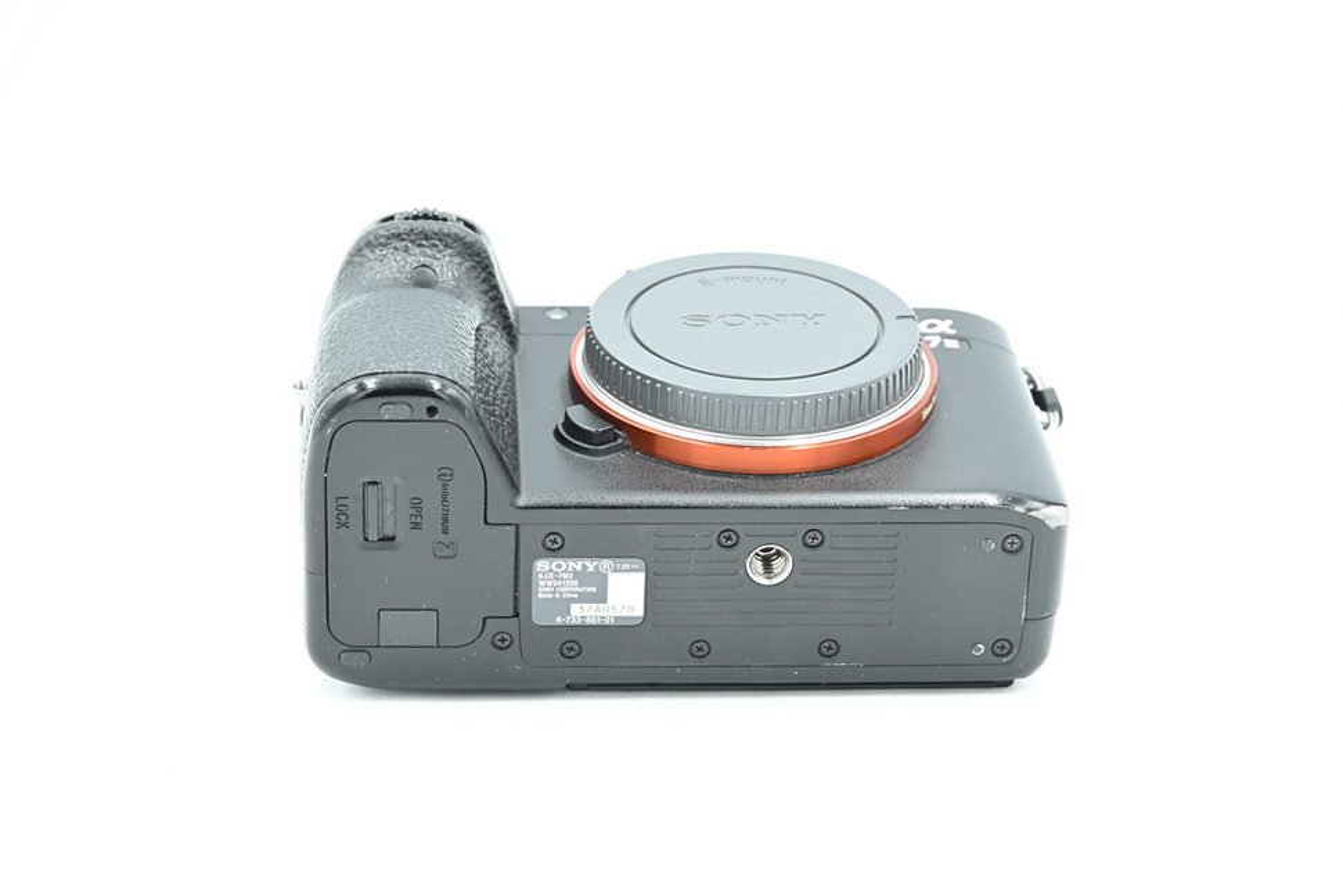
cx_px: 672
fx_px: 2798
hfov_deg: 27.0
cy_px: 448
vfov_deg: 18.2
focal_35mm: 75
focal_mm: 75
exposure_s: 1/8
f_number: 14
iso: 200
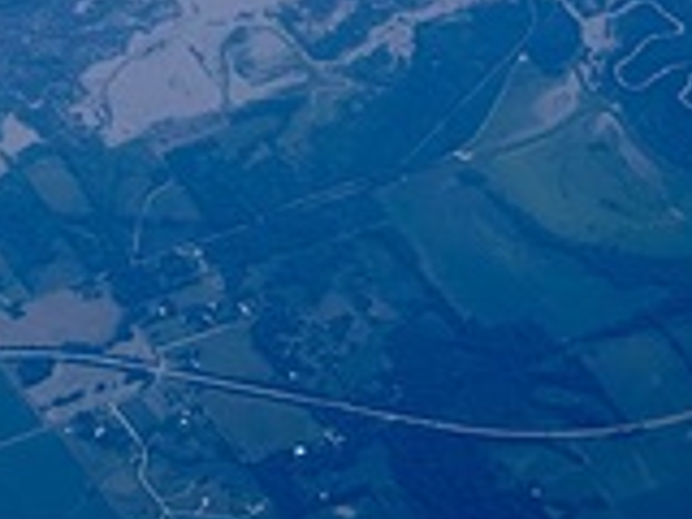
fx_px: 5757
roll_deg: -0.5
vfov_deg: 5.1
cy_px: -350
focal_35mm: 288
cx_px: 43
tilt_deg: -35.3
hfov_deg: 6.9
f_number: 2.8
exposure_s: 1/302
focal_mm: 9
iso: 32
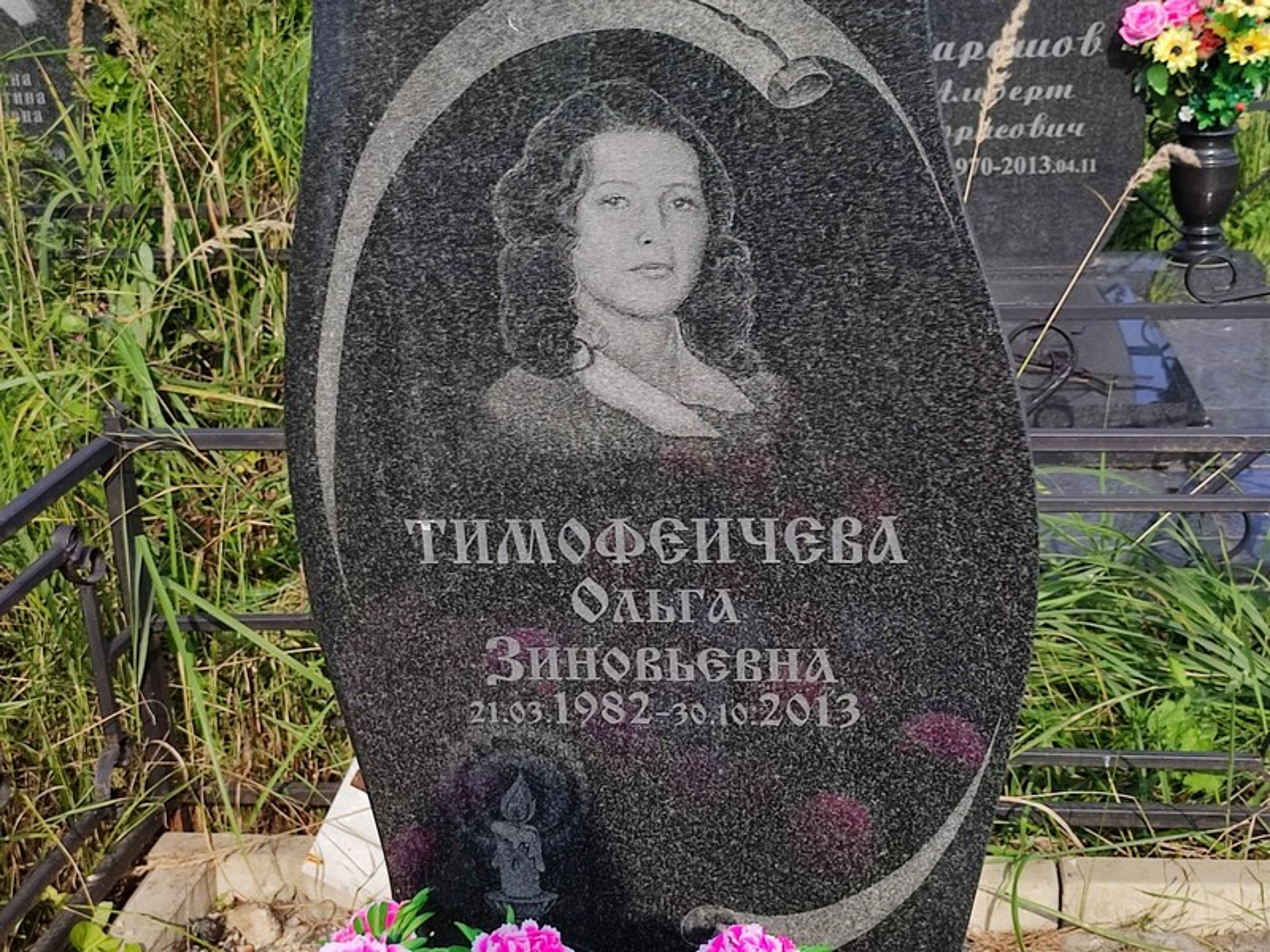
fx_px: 917
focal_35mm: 25
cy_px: 476
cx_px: 635
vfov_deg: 54.9
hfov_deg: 69.4
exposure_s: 1/680
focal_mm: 6.04
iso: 50
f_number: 1.9
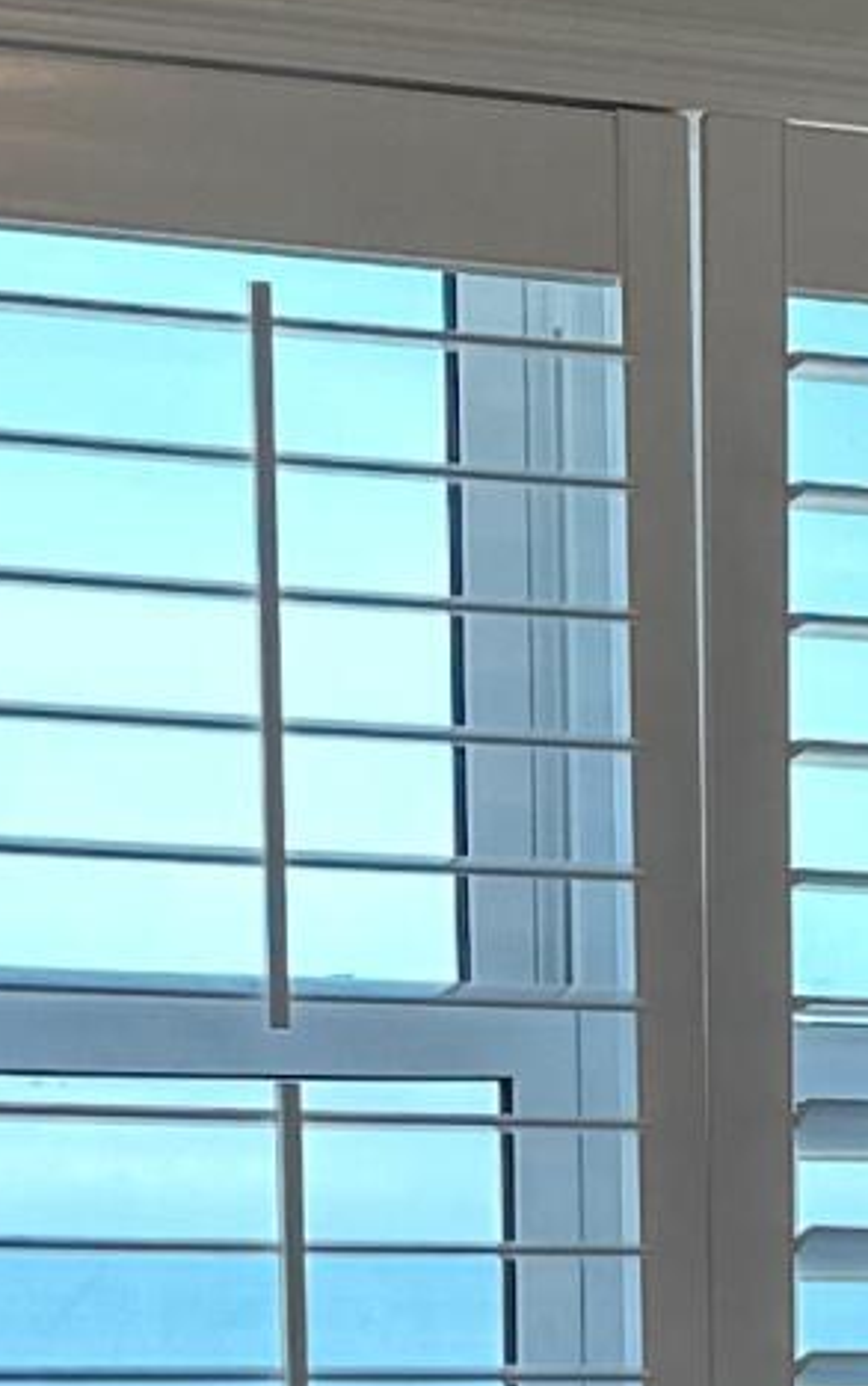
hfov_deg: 7.8
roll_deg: -0.5
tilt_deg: -6.1
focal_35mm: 163
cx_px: 1458
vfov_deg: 12.4
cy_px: 1866
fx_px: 6162
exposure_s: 1/246
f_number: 1.78
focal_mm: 6.86
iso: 80
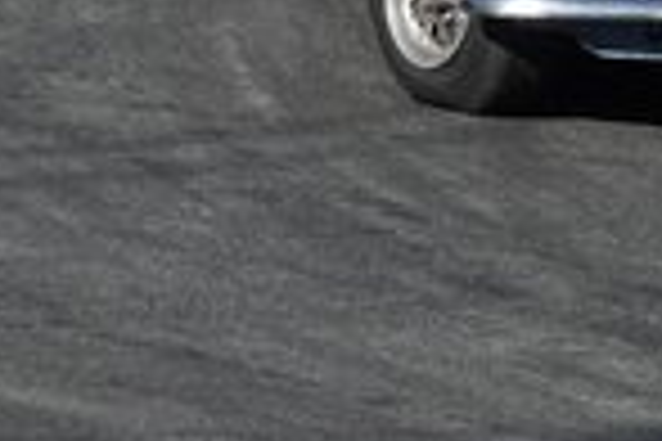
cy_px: -58
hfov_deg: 2.5
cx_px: 761
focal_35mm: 816
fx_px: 15004
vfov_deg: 1.7
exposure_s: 1/800
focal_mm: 97.49
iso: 100
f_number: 4.5
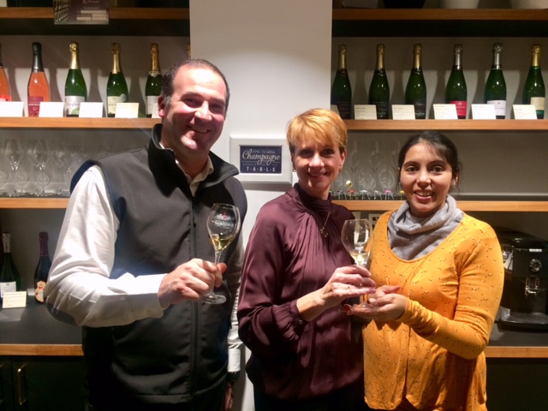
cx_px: 274
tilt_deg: -5.8
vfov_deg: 48.2
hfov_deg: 61.7
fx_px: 459
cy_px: 206
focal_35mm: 29
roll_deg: +1.3
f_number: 2.2
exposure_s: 1/33
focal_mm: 4.15
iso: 100
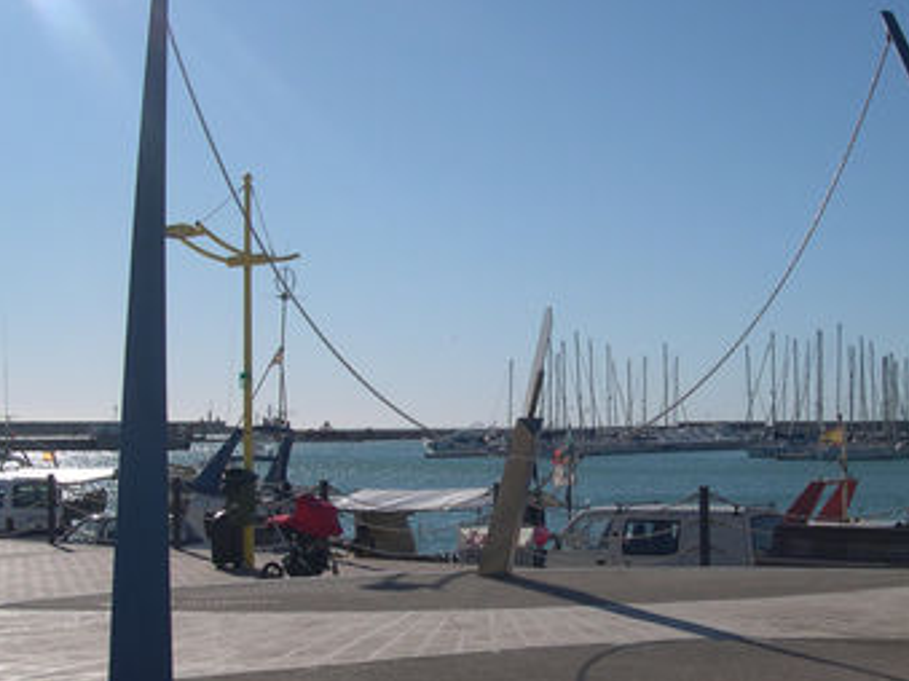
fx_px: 1444
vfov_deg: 26.5
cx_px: 560
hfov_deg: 34.8
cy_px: 399
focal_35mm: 55
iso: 100
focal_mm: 8
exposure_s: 1/526
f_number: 7.6
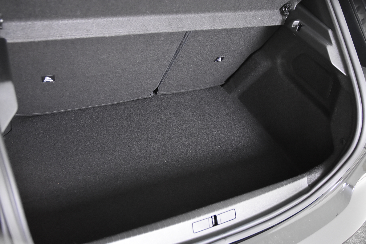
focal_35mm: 33
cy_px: 122
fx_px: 335
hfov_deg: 57.2
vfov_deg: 40.0
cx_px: 183
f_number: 3
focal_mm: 22
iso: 3600
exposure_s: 1/30
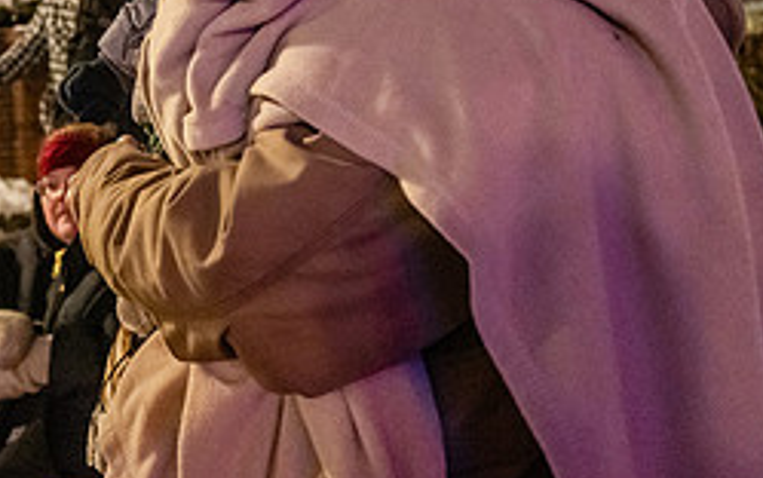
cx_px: 49
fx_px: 1186
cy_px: -90
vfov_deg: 21.2
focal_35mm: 57
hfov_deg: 33.4
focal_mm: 24
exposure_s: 1/160
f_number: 2.8
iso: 8000
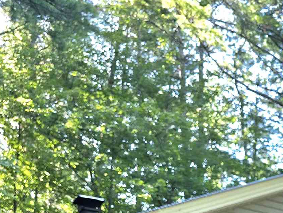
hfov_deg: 19.1
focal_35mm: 84
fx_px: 687
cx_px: 470
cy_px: 360
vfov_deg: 15.5
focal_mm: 6.3
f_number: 1.7
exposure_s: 1/182
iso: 20
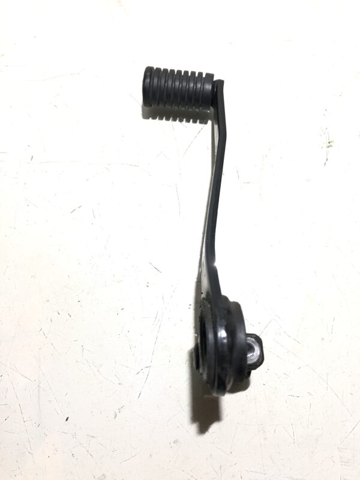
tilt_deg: -73.3
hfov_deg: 49.7
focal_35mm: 28
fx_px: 388
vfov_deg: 63.4
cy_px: 240
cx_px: 180
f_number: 1.8
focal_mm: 3.99
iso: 40
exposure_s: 1/30
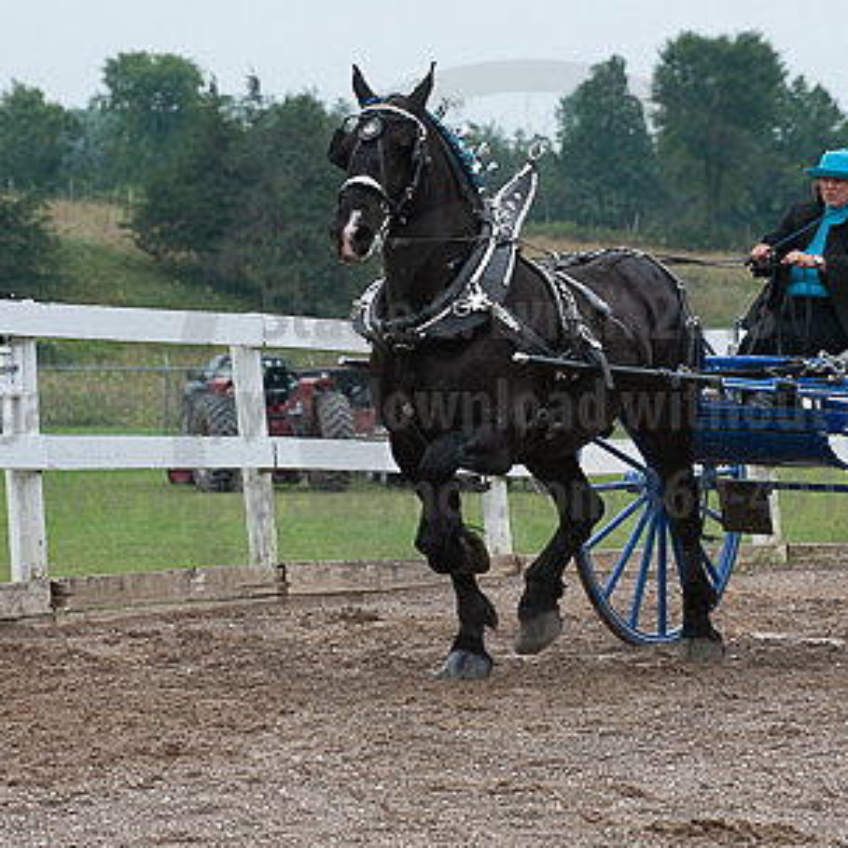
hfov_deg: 7.7
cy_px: 402
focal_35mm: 226
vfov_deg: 7.7
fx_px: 6264
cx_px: 518
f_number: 5.6
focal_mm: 160
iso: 720
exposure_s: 1/1000
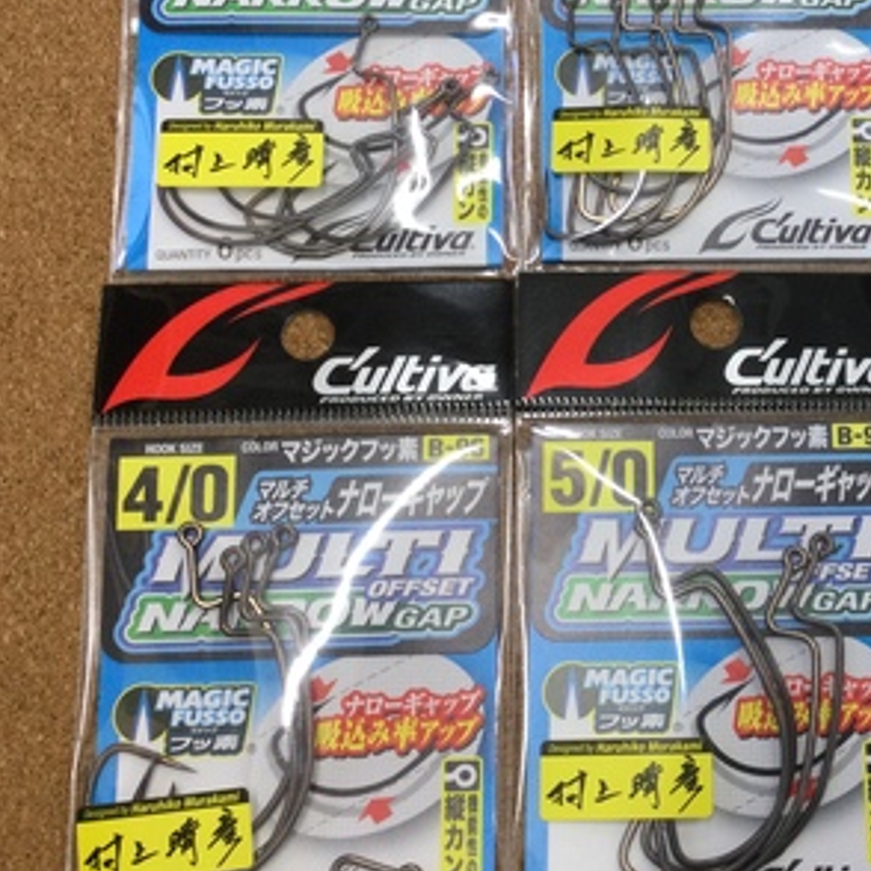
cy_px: 326
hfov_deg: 29.8
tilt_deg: -78.4
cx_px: 702
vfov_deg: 30.4
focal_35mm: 56
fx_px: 1594
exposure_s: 1/40
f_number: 2.4
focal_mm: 3.3
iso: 32
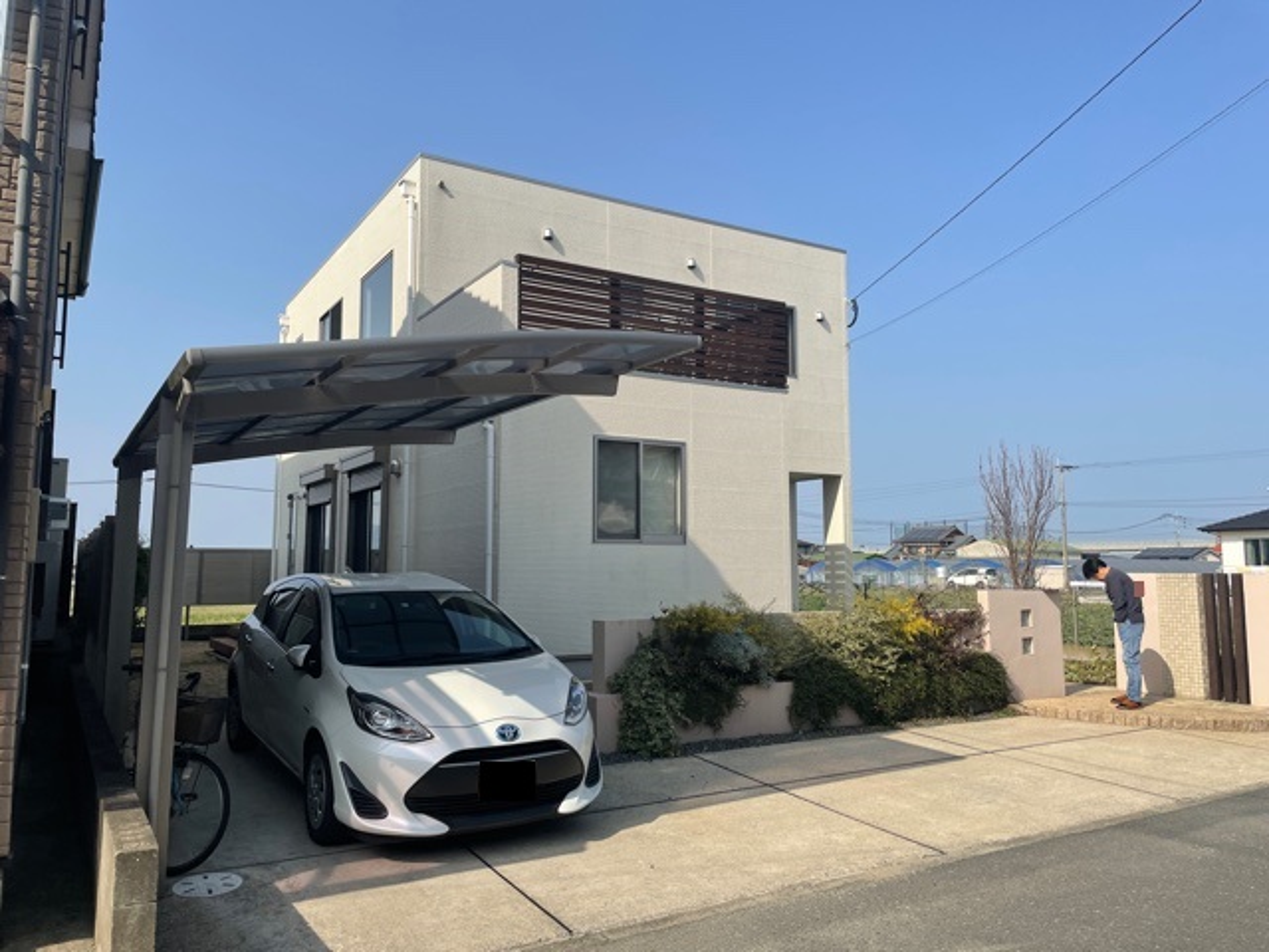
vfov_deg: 53.1
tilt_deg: +6.9
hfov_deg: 67.3
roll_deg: +0.4
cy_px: 476
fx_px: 953
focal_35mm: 26
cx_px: 634
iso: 32
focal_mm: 4.2
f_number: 1.6
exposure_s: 1/5556
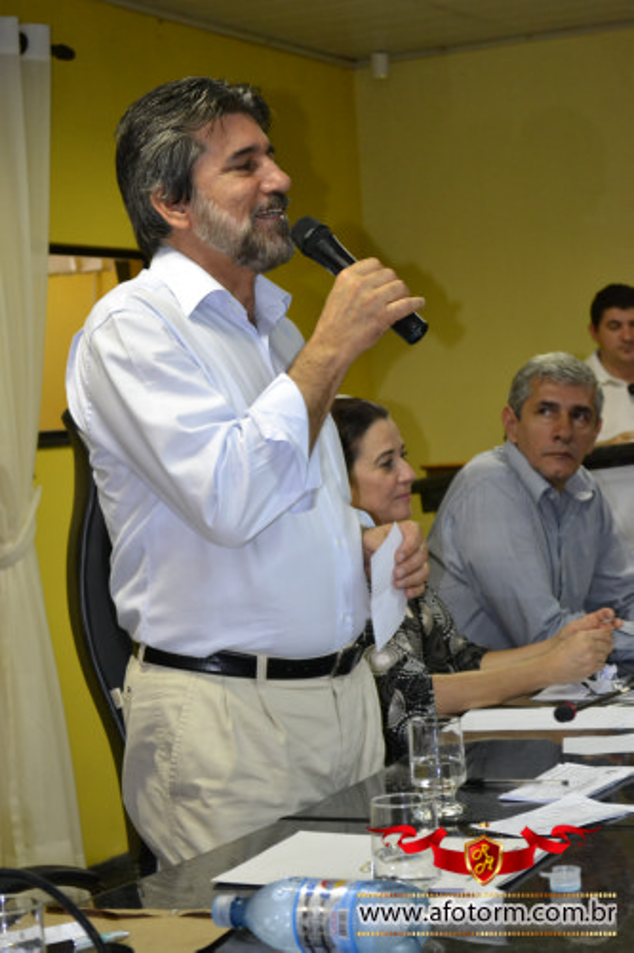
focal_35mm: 78
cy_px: 476
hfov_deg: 17.5
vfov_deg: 26.0
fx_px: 2062
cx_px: 317
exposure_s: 1/60
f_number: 5.6
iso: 2500
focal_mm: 52
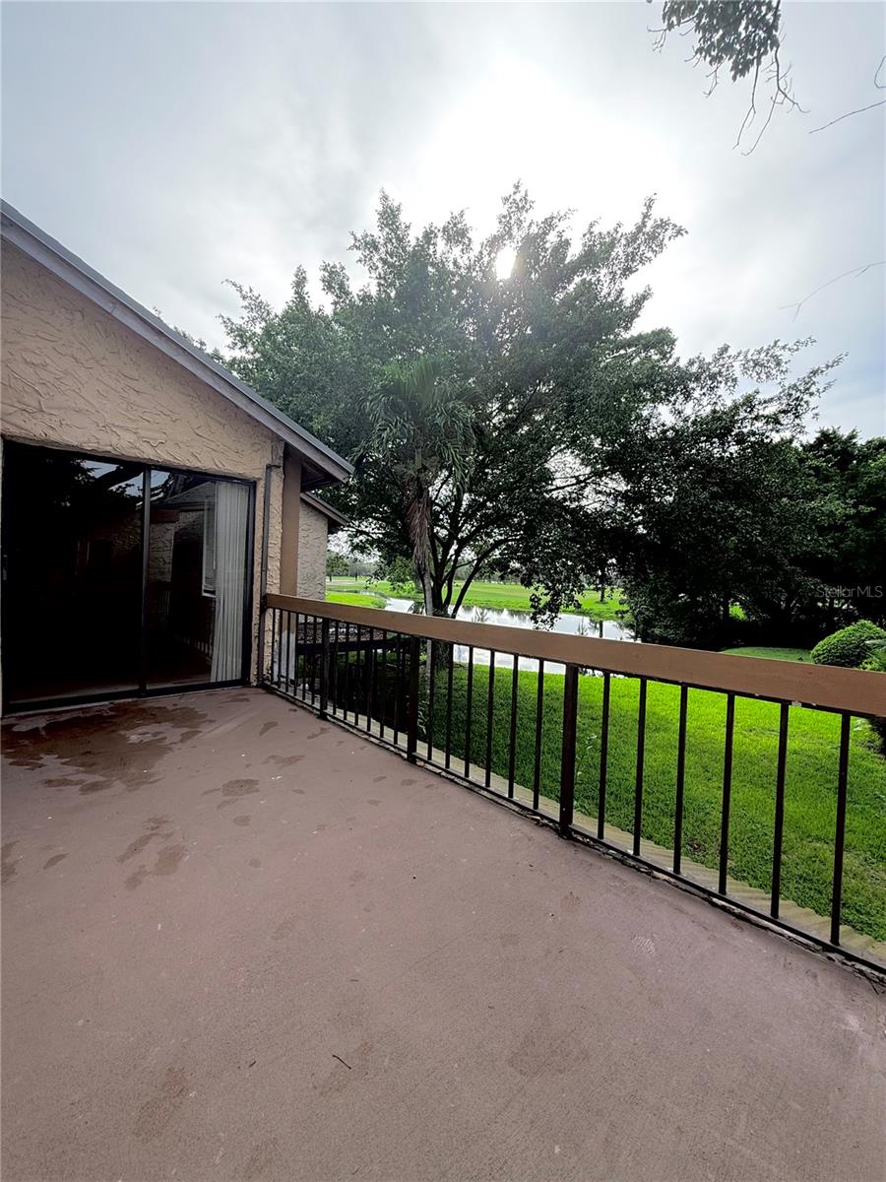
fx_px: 478
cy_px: 591
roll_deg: -2.5
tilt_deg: -0.6
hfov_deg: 85.7
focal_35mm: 14
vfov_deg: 102.1
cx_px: 443
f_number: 2.2
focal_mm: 2.22
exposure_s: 1/416
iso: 64
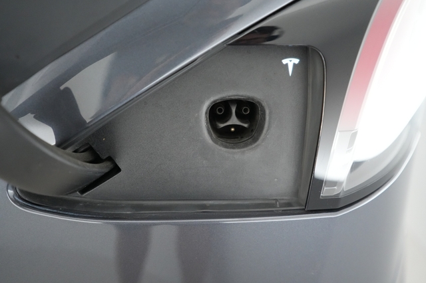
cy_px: 142
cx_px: 213
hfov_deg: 65.5
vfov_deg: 46.4
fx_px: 331
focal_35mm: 28
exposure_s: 1/250
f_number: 2.8
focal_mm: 28
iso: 8000
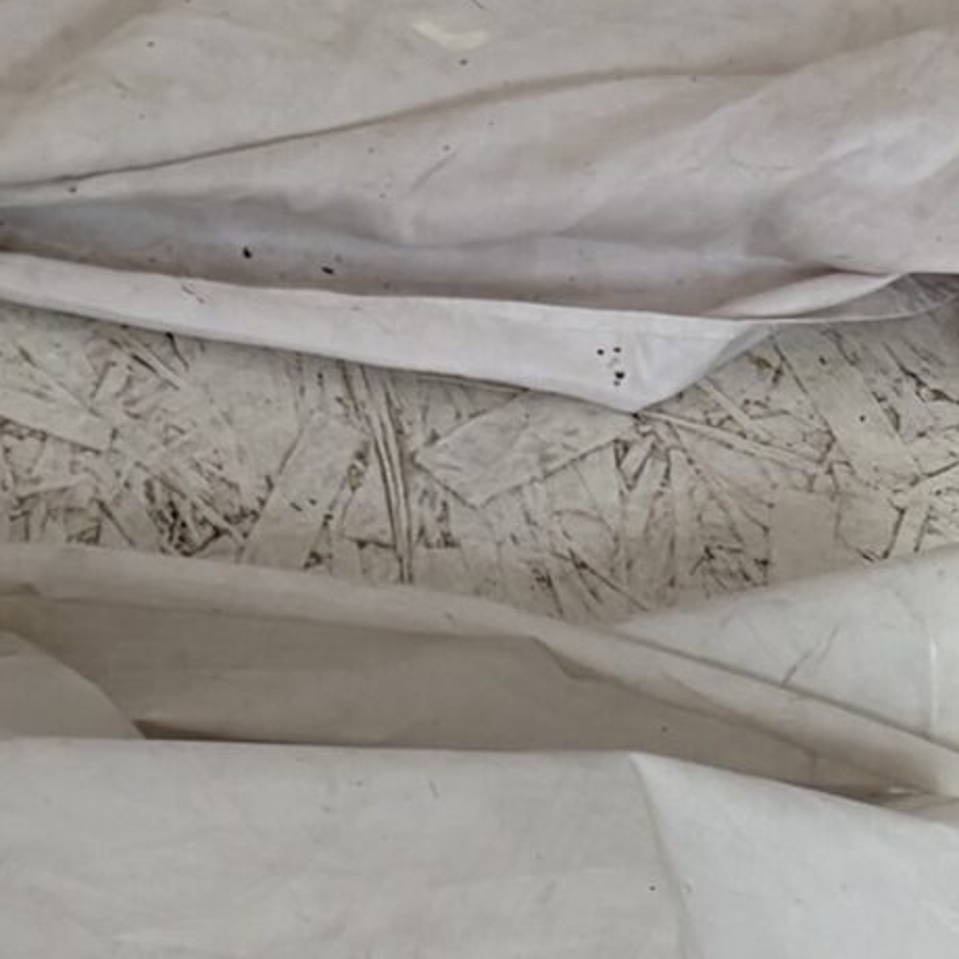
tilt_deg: -59.3
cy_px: 1543
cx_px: -1489
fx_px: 4012
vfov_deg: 12.8
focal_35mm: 128
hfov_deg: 11.0
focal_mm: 5.96
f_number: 1.6
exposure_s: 1/239
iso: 40
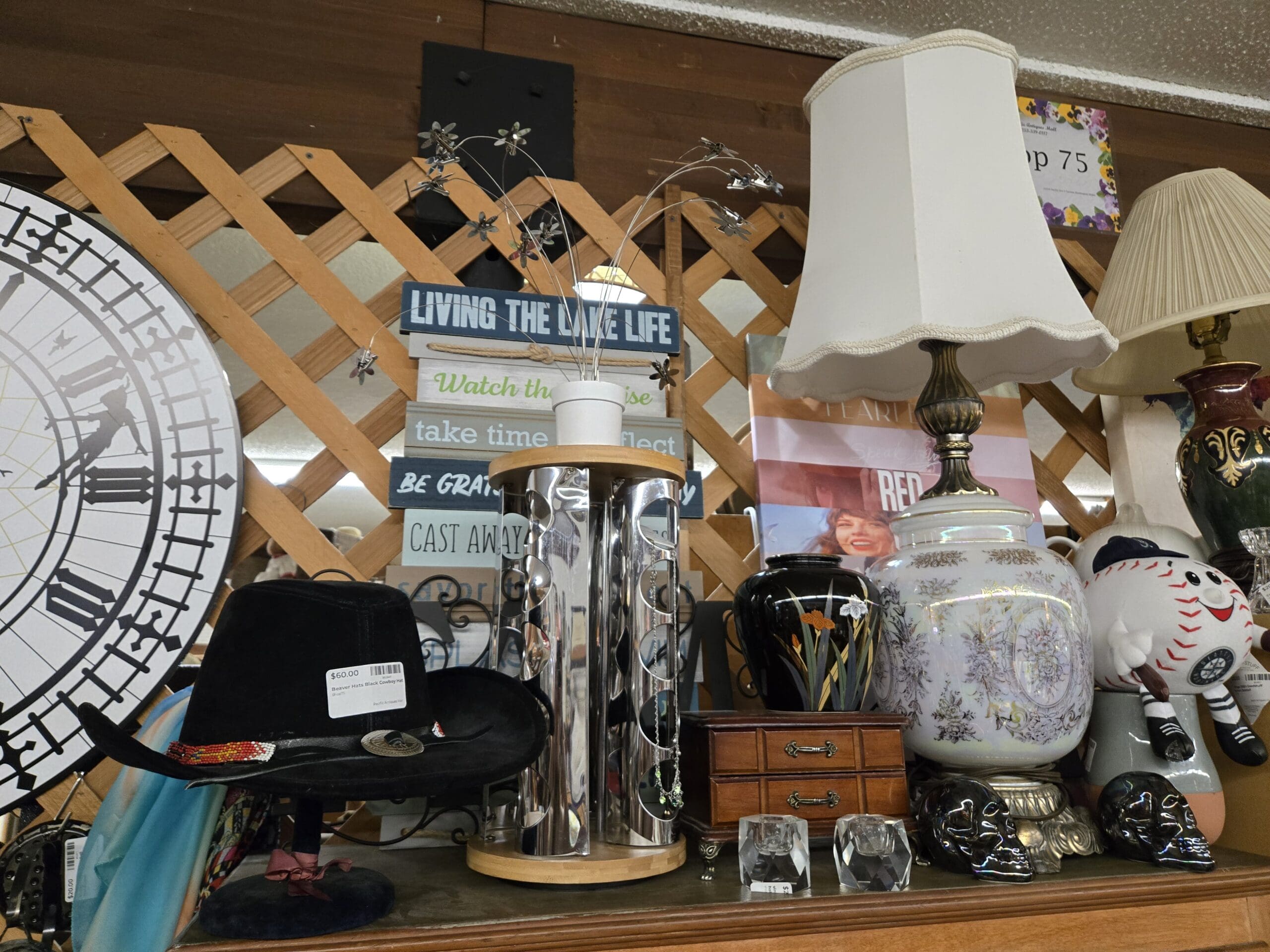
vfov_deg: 58.9
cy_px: 476
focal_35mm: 23
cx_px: 635
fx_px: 844
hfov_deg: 73.9
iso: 640
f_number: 1.8
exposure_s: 1/120
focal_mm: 5.4
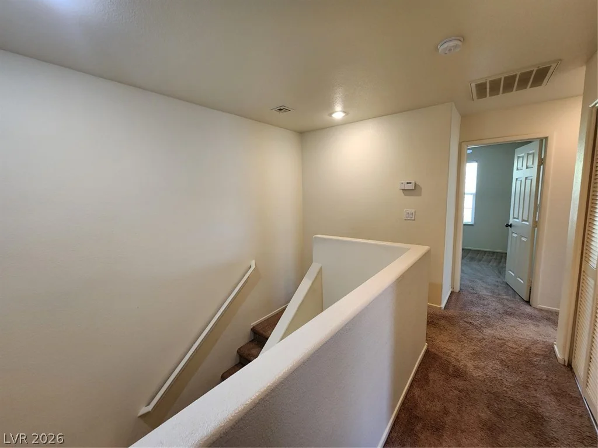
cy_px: 224
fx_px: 225
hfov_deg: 106.2
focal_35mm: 13
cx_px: 299
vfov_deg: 89.9
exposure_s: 1/60
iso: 320
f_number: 2.2
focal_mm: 2.2
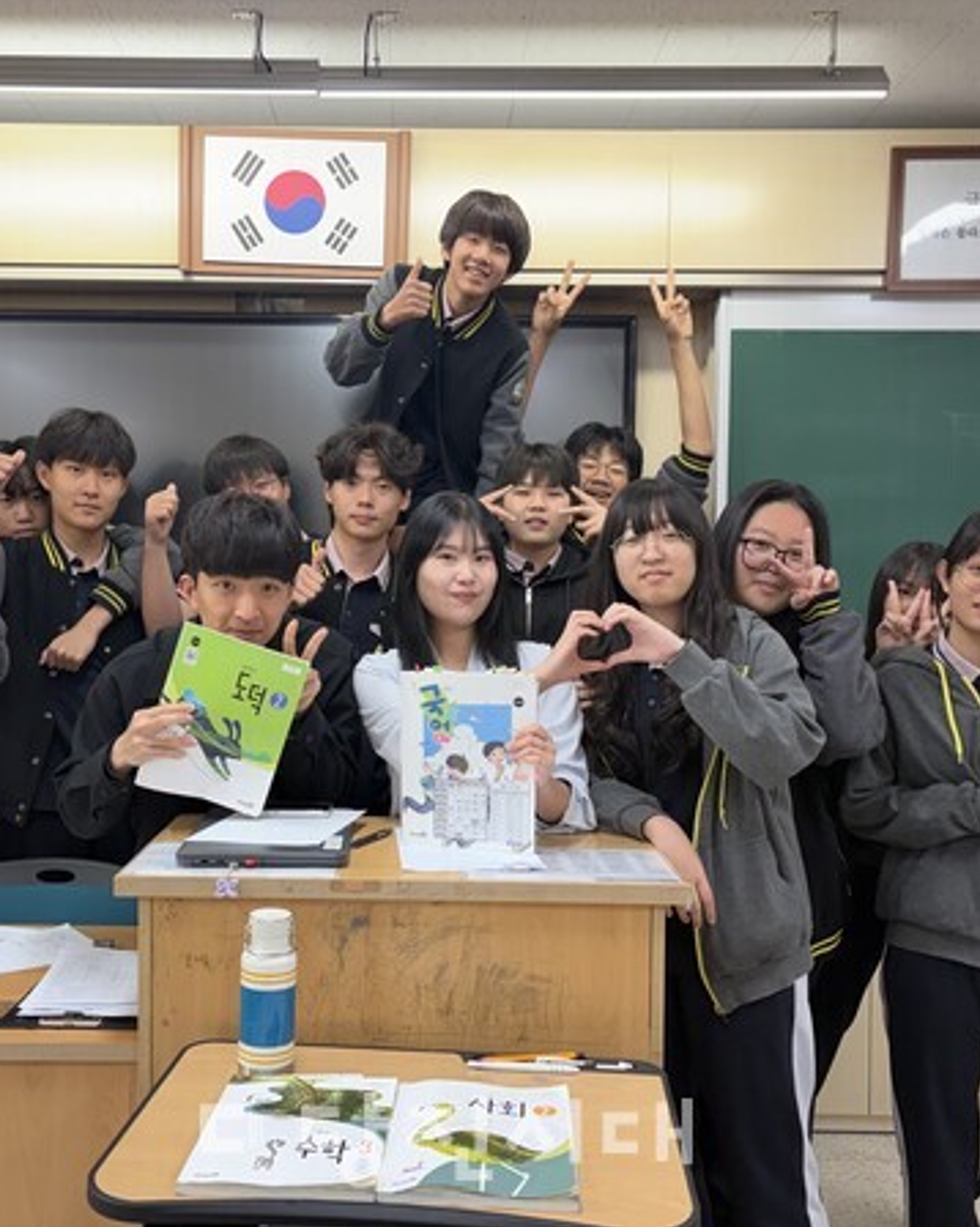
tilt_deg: -1.1
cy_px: 614
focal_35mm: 34
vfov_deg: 52.9
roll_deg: +0.1
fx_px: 1234
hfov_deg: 43.2
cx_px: 405
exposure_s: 1/120
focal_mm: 5.96
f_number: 1.6
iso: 125
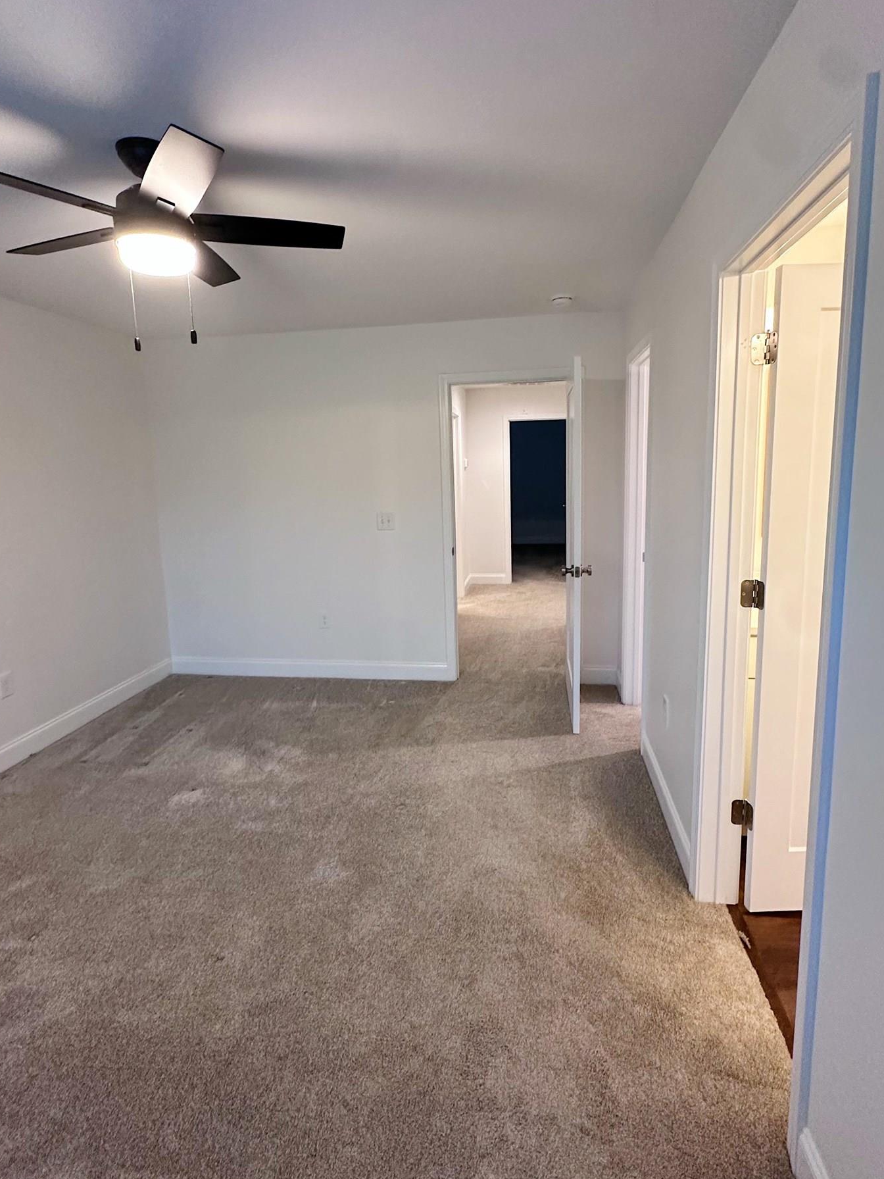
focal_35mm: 18
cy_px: 554
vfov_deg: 87.7
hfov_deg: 71.6
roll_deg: +1.8
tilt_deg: -7.7
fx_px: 613
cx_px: 443
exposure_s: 1/60
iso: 320
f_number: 2.2
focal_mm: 2.22
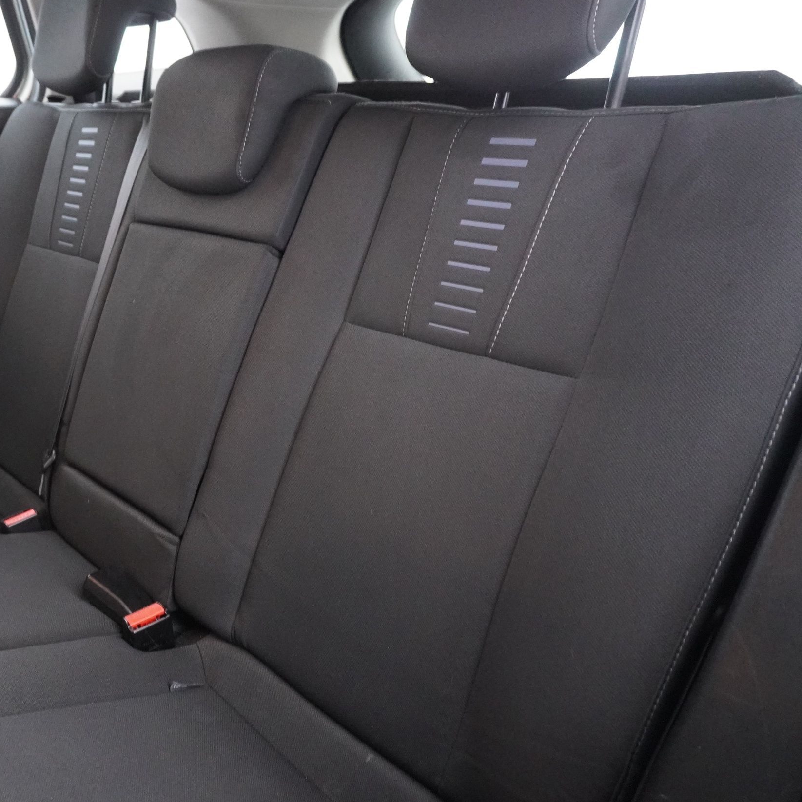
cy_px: 403
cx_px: 200
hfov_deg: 50.4
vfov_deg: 52.5
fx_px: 813
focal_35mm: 31
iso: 6400
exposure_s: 1/30
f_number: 3.5
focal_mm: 16
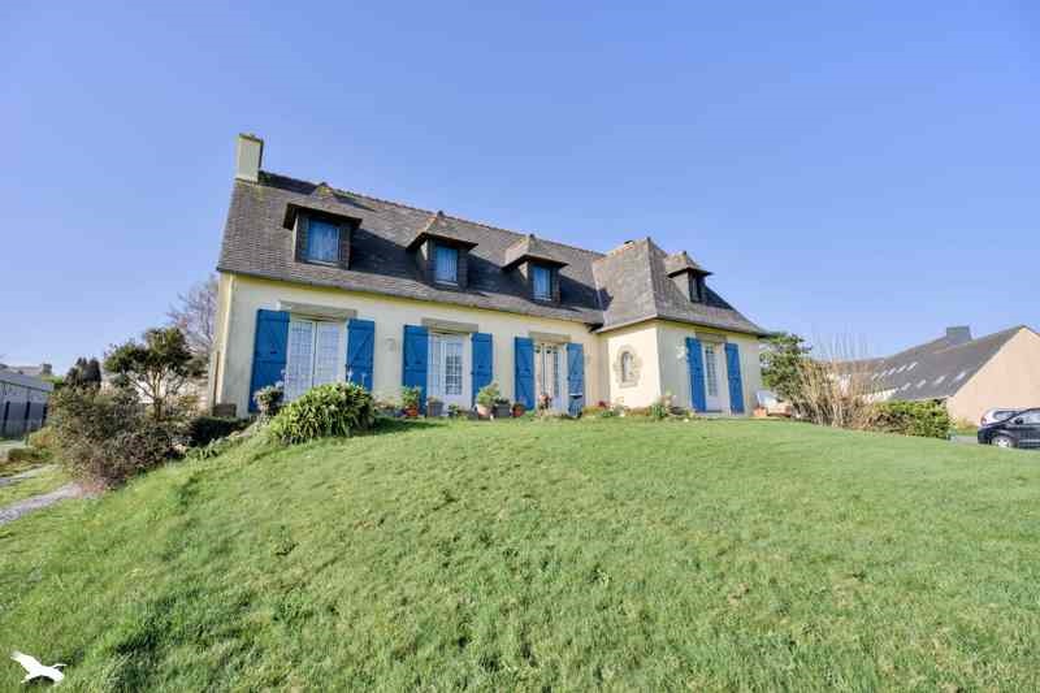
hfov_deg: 96.7
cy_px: 346
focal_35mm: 16
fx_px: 462
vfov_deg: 73.7
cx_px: 520
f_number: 8
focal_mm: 16
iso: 800
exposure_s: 1/4000
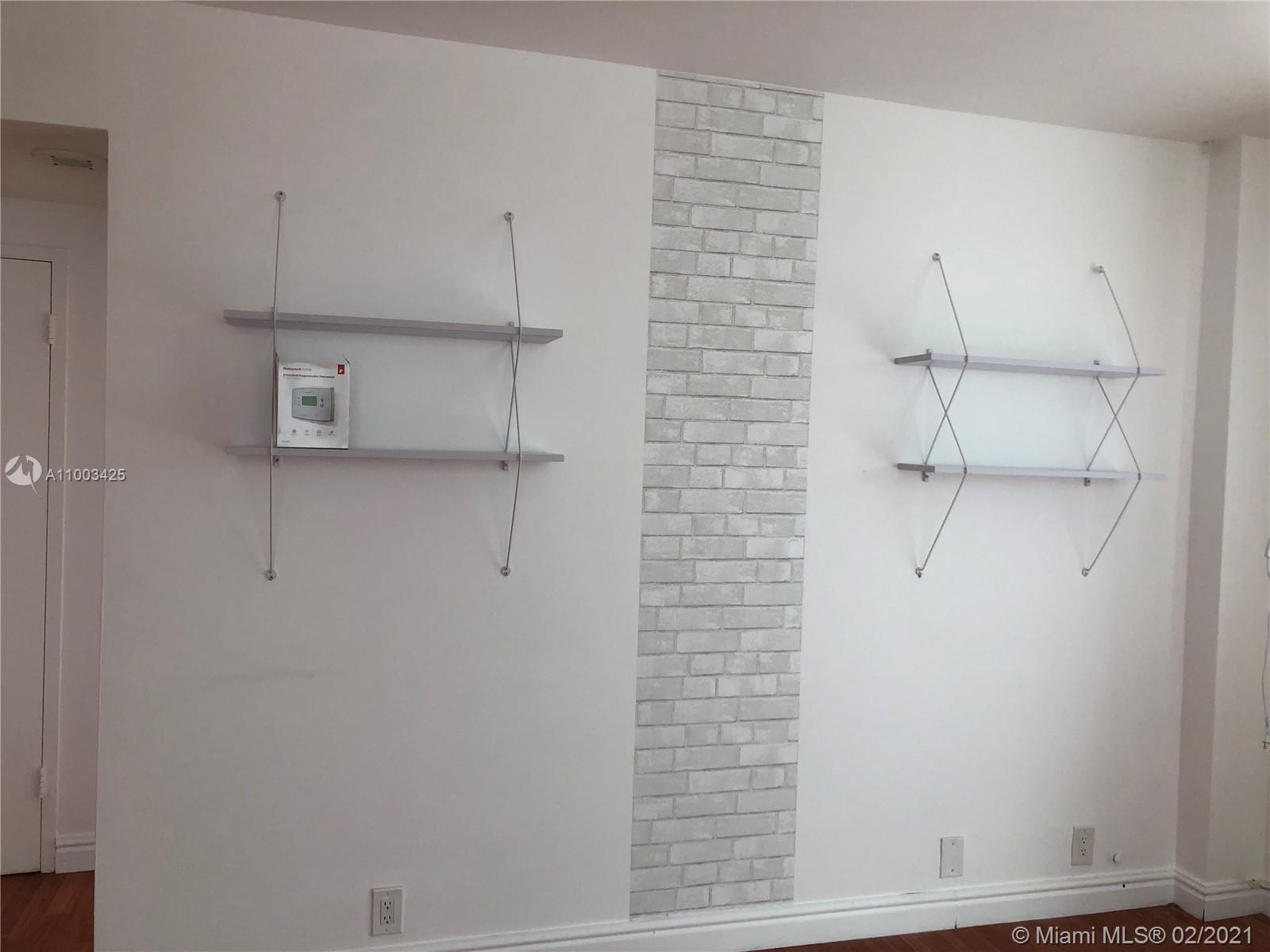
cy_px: 476
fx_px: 1027
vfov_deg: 49.7
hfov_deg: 63.4
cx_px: 635
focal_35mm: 28
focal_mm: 3.99
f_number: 1.8
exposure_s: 1/120
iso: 50
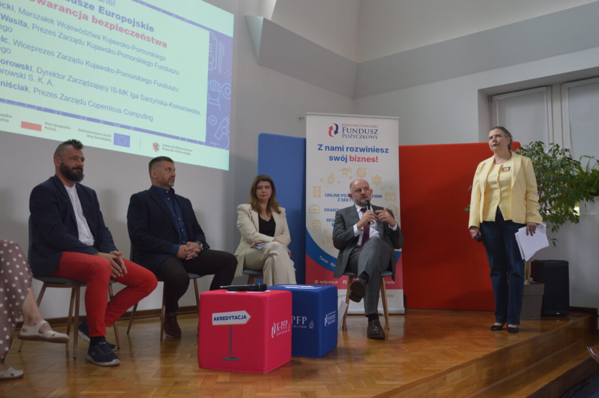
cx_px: 300
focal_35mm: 32
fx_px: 524
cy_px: 199
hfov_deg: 59.5
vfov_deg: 41.6
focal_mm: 21
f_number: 3.8
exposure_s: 1/25
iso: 400
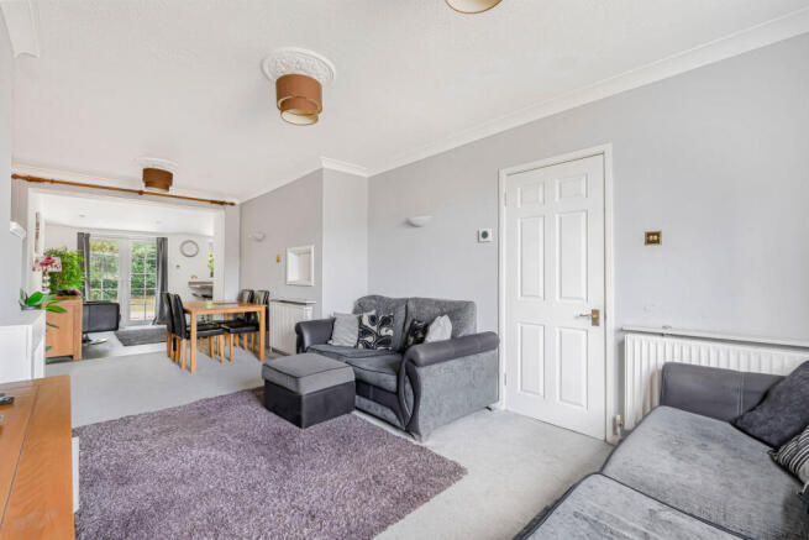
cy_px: 270
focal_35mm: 16
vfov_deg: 73.8
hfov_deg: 96.7
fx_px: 360
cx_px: 404
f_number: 8
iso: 100
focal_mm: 16
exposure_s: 1/1.67
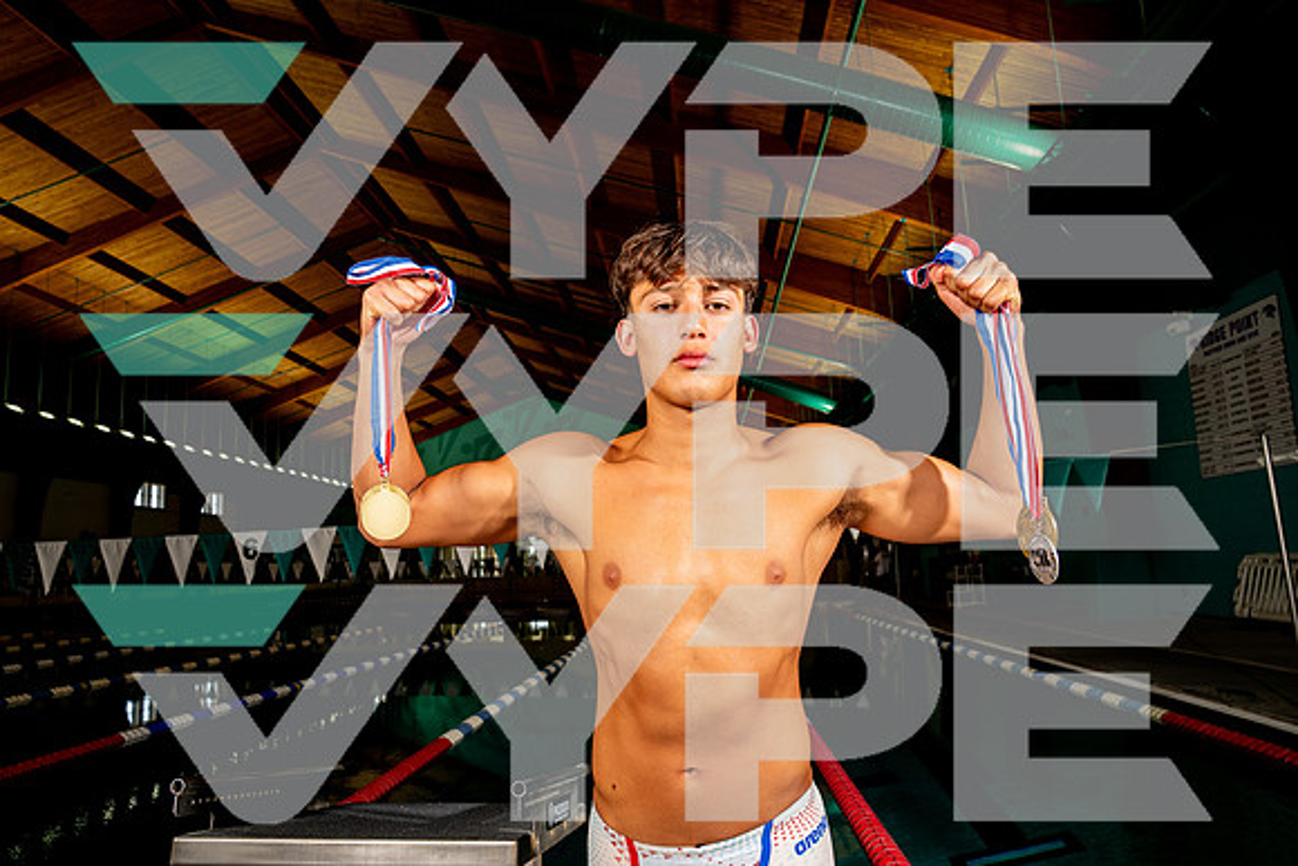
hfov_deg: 73.7
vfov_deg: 53.2
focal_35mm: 24
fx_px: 865
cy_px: 433
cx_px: 649
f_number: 7.1
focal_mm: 24
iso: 400
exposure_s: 1/125
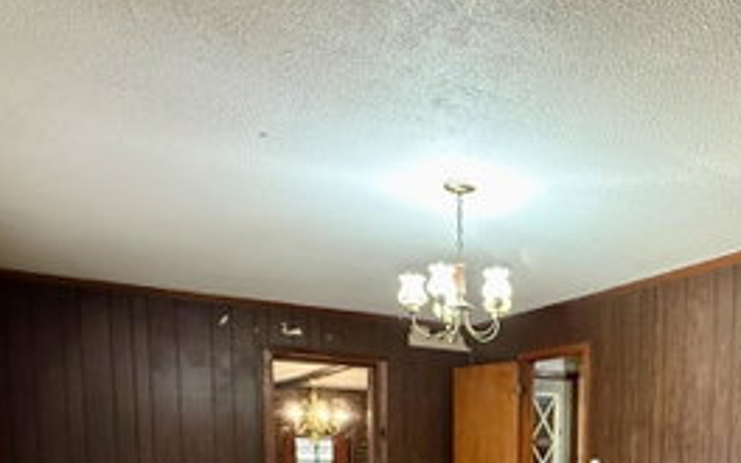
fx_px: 727
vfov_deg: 31.0
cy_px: 525
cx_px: 552
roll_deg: -1.3
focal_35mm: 36
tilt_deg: -6.1
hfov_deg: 51.8
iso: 800
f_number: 2.2
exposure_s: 1/60
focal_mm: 2.22
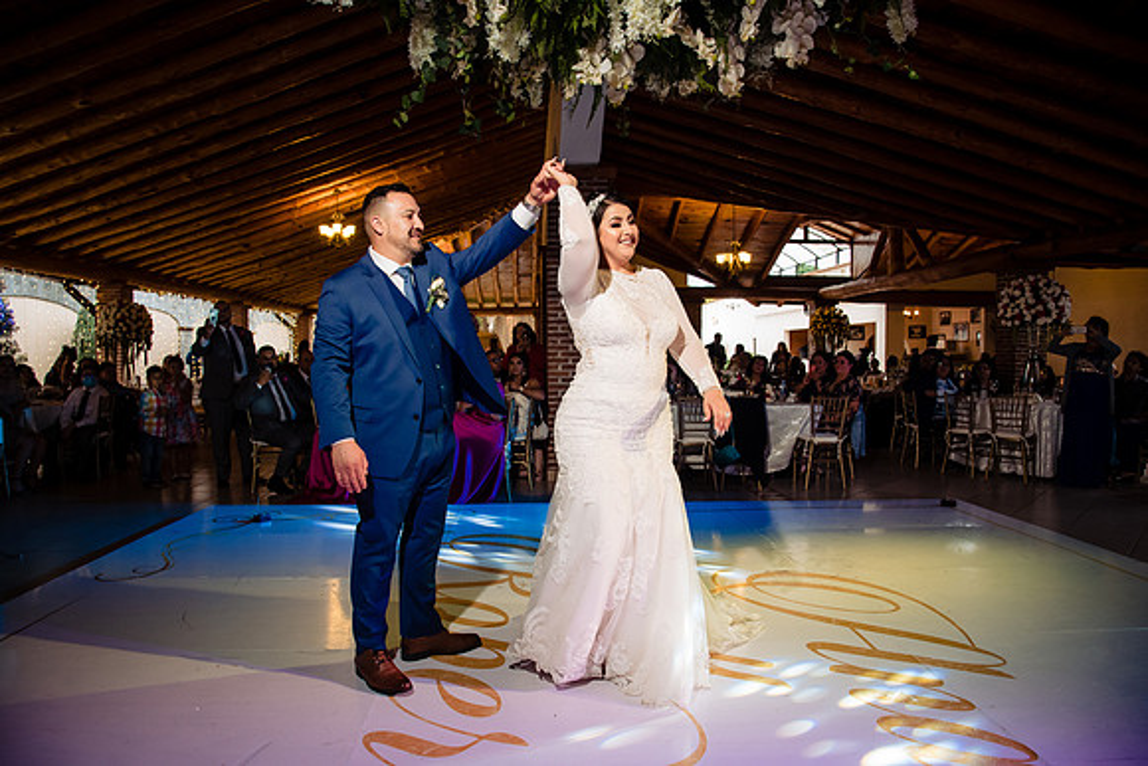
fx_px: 765
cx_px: 574
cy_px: 383
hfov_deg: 73.7
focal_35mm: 24
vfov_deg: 53.2
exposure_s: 1/100
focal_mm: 24
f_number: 7.1
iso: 2000
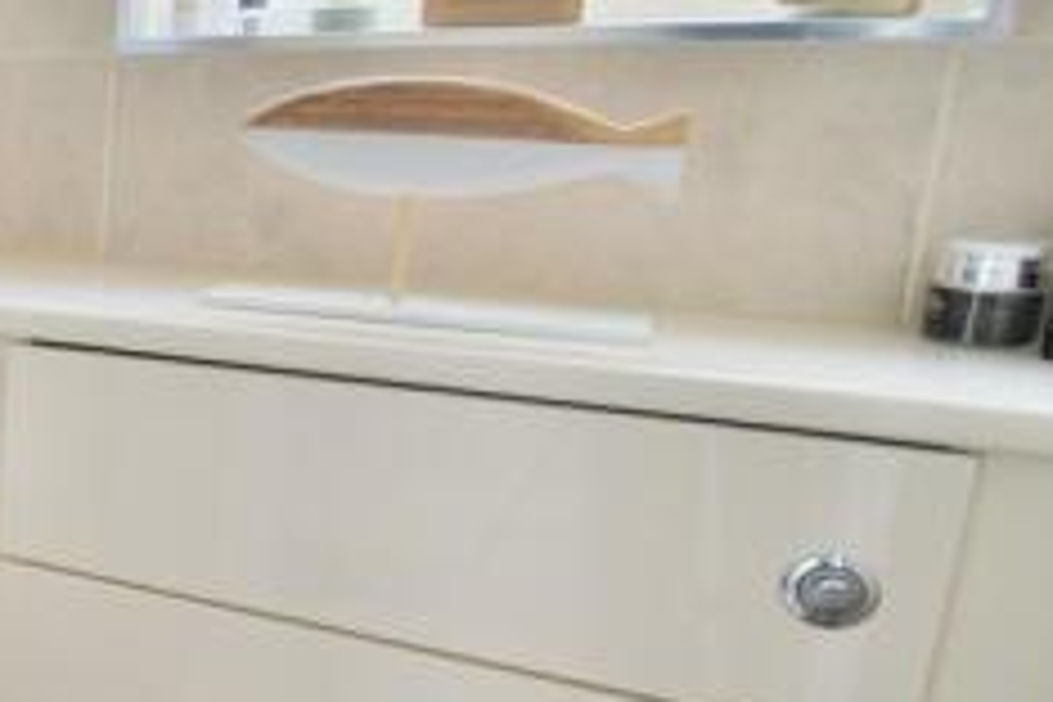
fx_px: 1228
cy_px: 407
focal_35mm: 42
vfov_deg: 31.8
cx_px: -367
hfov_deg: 32.5
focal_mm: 10
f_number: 5
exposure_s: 1/40
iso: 320
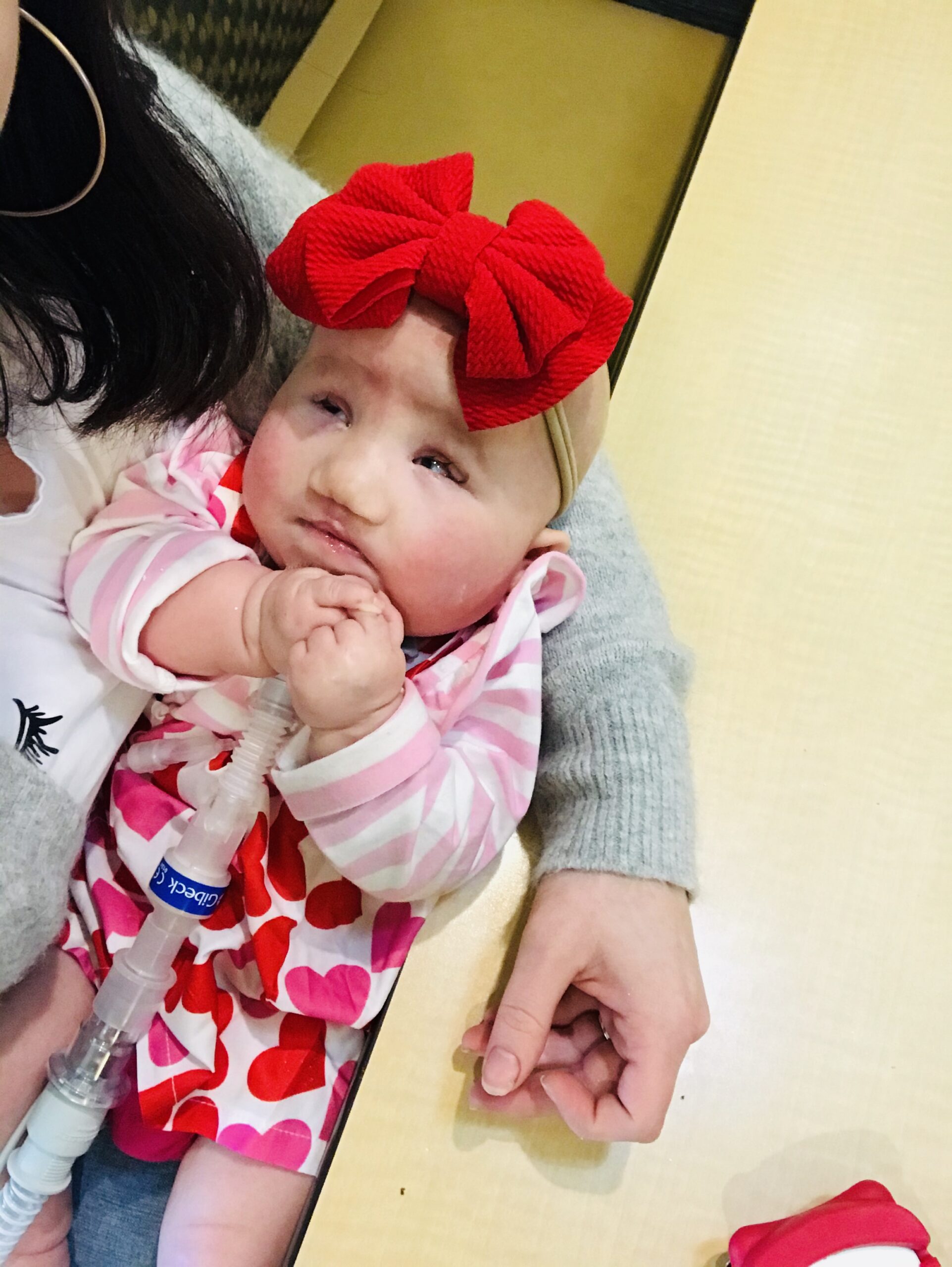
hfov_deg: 44.2
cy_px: 634
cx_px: 476
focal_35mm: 32
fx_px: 1172
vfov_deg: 56.8
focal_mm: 2.87
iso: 160
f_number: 2.2
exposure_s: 1/30
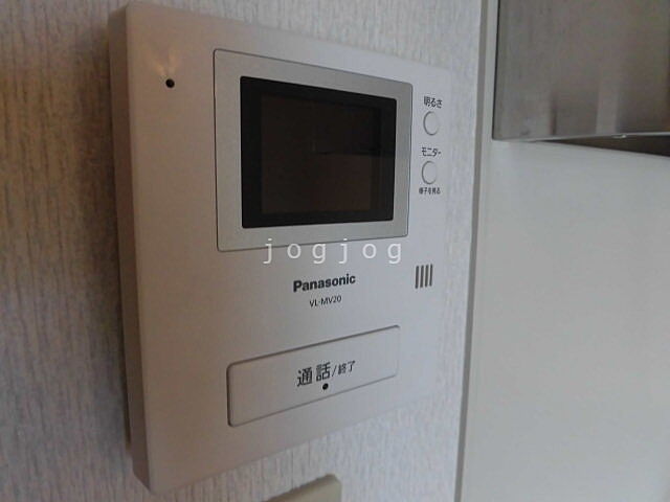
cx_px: 335
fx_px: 465
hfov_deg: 71.6
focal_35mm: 24
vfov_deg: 56.8
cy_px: 251
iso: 250
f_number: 3.1
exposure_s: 1/50
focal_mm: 4.3
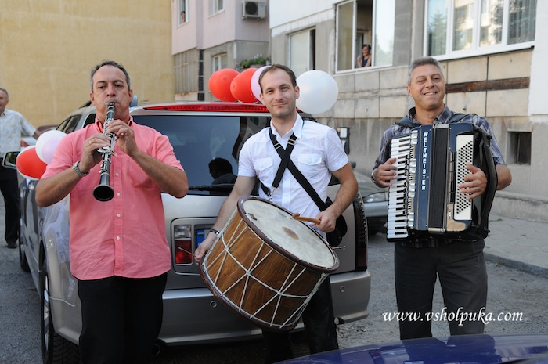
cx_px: 274
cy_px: 182
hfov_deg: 43.6
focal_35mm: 45
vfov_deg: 29.8
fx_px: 684
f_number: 4
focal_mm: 30
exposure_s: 1/500
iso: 400
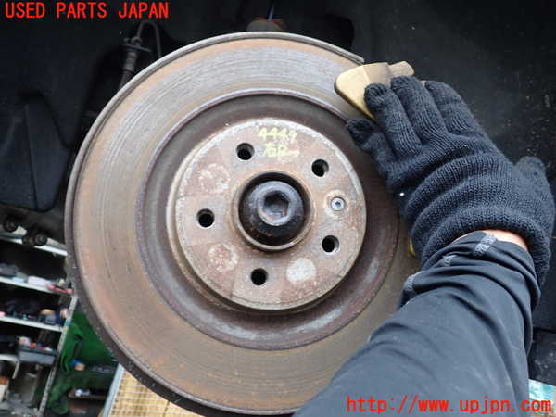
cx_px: 278
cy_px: 208
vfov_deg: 46.8
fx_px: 482
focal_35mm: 30
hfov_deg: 60.0
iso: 125
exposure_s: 1/60
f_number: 2.3
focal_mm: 5.4
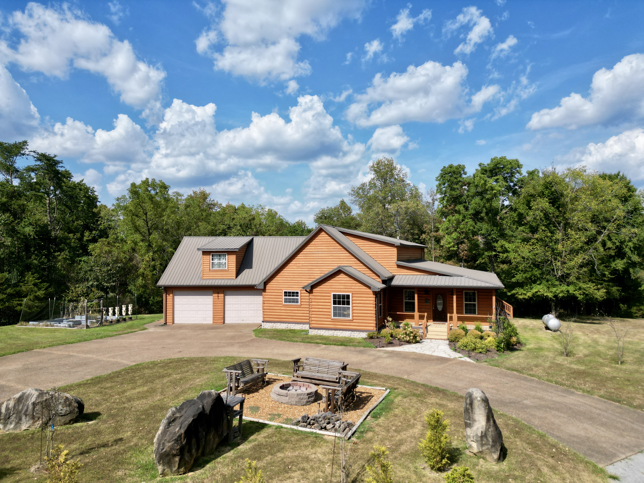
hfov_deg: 71.6
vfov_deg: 56.8
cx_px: 322
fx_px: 446
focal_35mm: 24
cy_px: 242
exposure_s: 1/3200
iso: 120
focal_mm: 6.72
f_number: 1.7
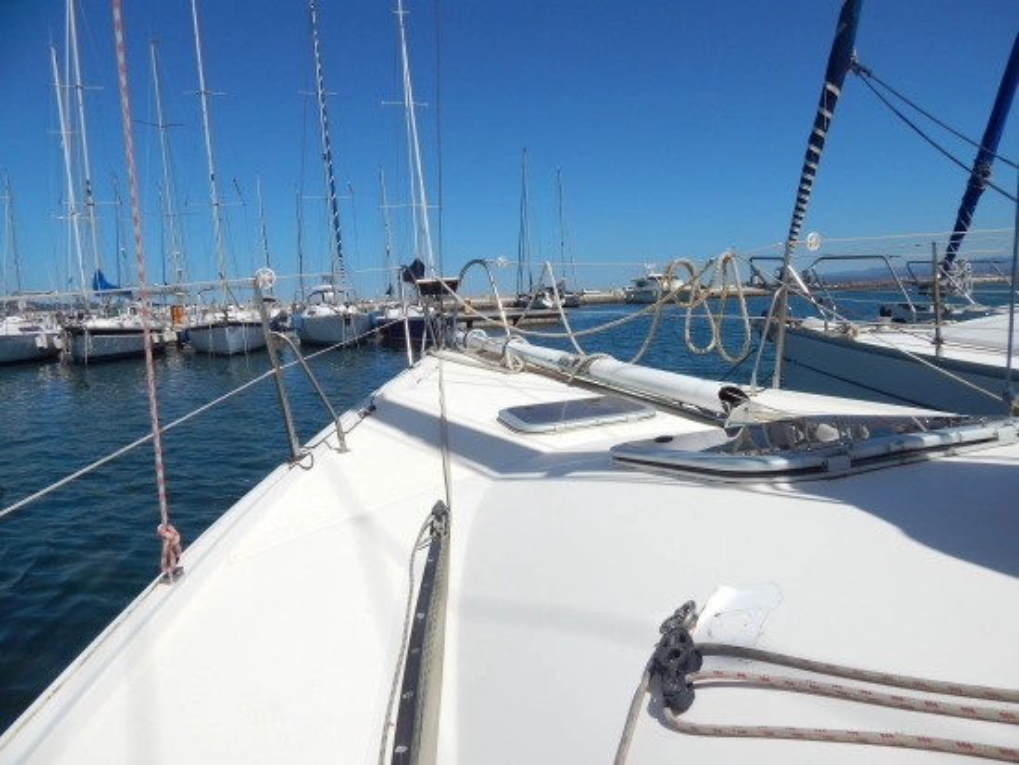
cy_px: 382
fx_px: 677
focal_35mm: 23
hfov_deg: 73.9
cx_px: 510
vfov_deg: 58.9
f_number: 6
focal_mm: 4
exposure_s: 1/1500
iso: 125
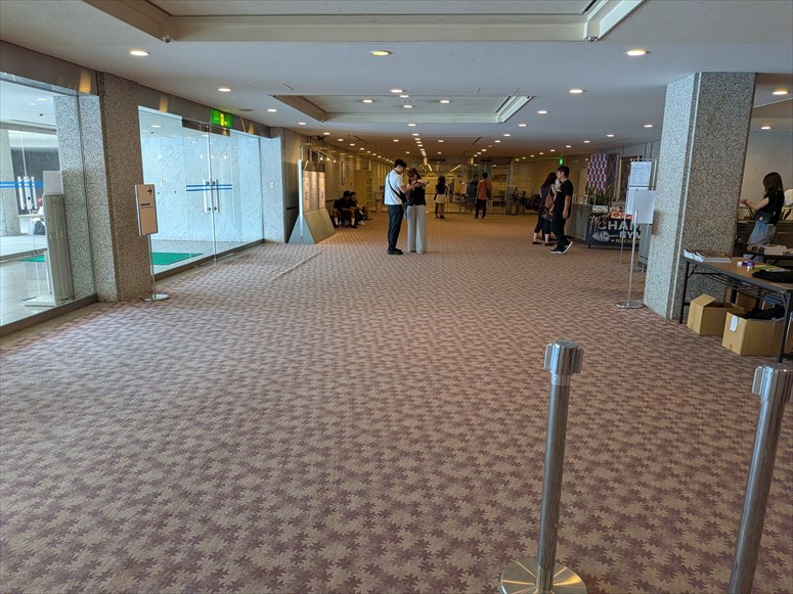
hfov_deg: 71.6
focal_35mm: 24
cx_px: 396
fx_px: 550
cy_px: 297
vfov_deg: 56.8
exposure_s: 1/120
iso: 296
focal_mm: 4.53
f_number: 1.7
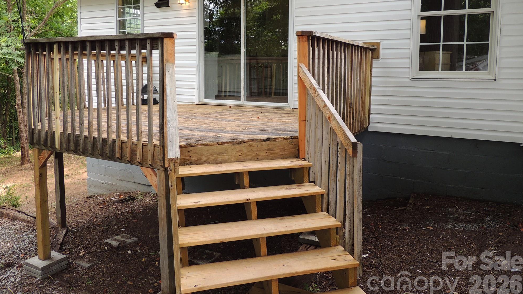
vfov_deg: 42.4
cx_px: 256
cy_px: 101
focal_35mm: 27
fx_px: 374
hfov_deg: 69.8
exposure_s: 1/160
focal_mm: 4.3
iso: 100
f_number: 3
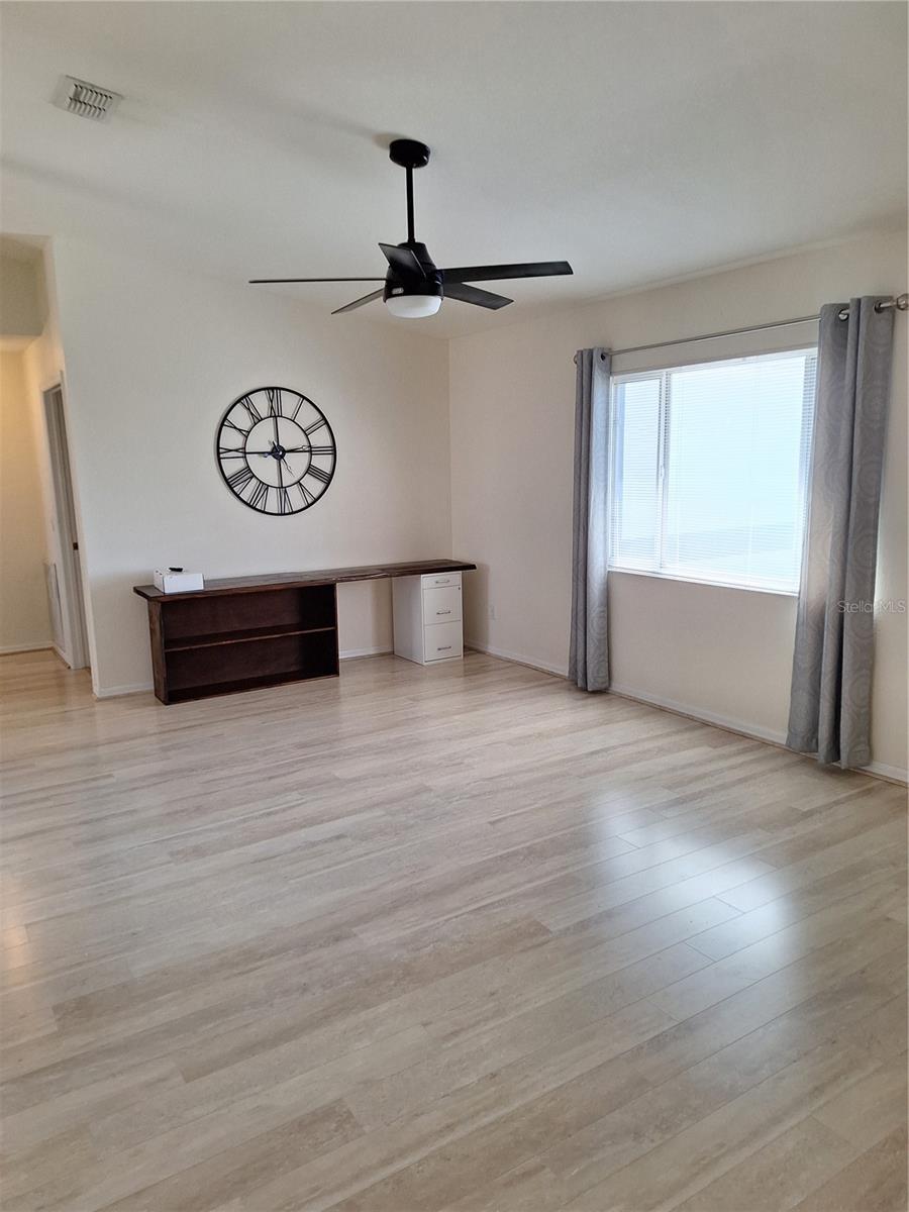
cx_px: 454
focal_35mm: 23
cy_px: 606
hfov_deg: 58.9
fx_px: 805
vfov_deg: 73.9
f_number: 1.8
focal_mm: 5.54
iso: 64
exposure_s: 1/100
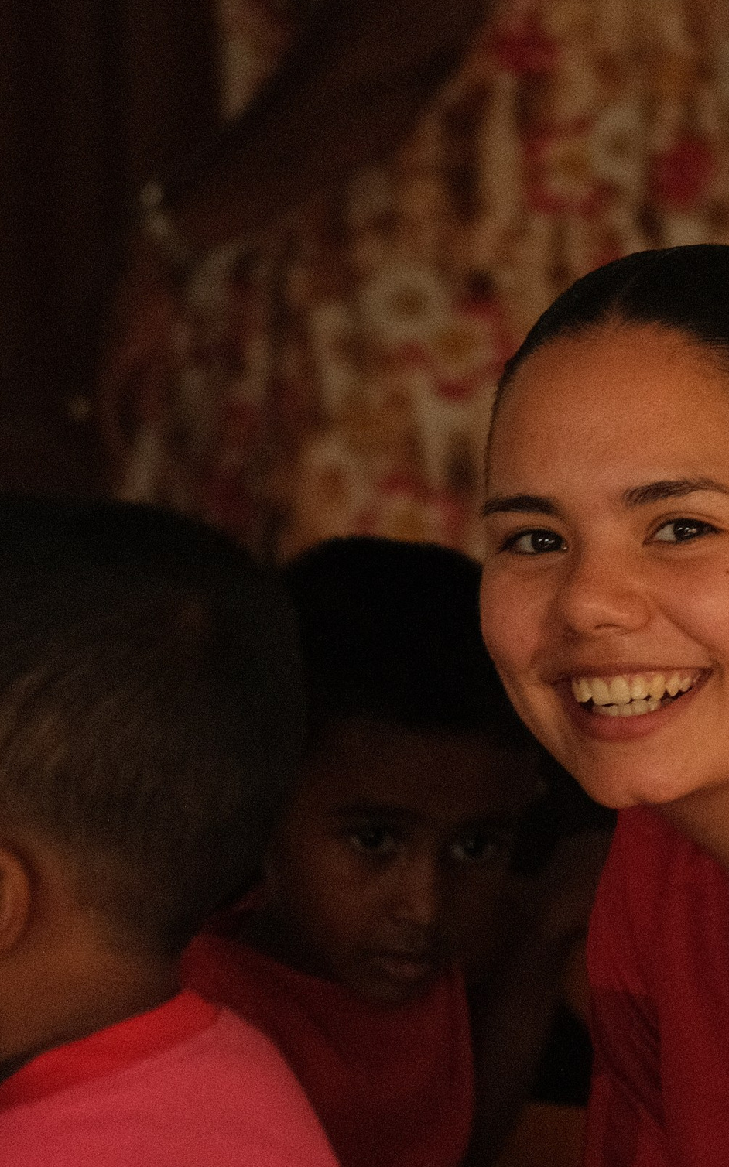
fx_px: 6932
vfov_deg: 9.6
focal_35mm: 218
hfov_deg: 6.0
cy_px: 751
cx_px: 747
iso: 1600
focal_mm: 56
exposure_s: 1/125
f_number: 1.7
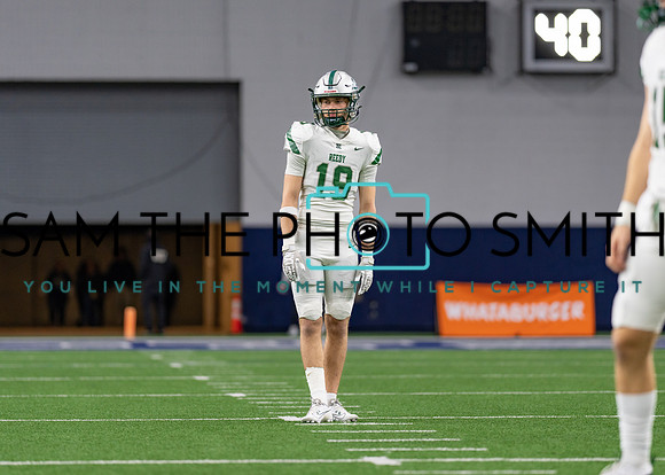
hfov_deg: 11.4
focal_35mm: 177
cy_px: 221
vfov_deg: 8.1
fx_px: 3338
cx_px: 353
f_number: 1.8
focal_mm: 135
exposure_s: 1/1000
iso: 640
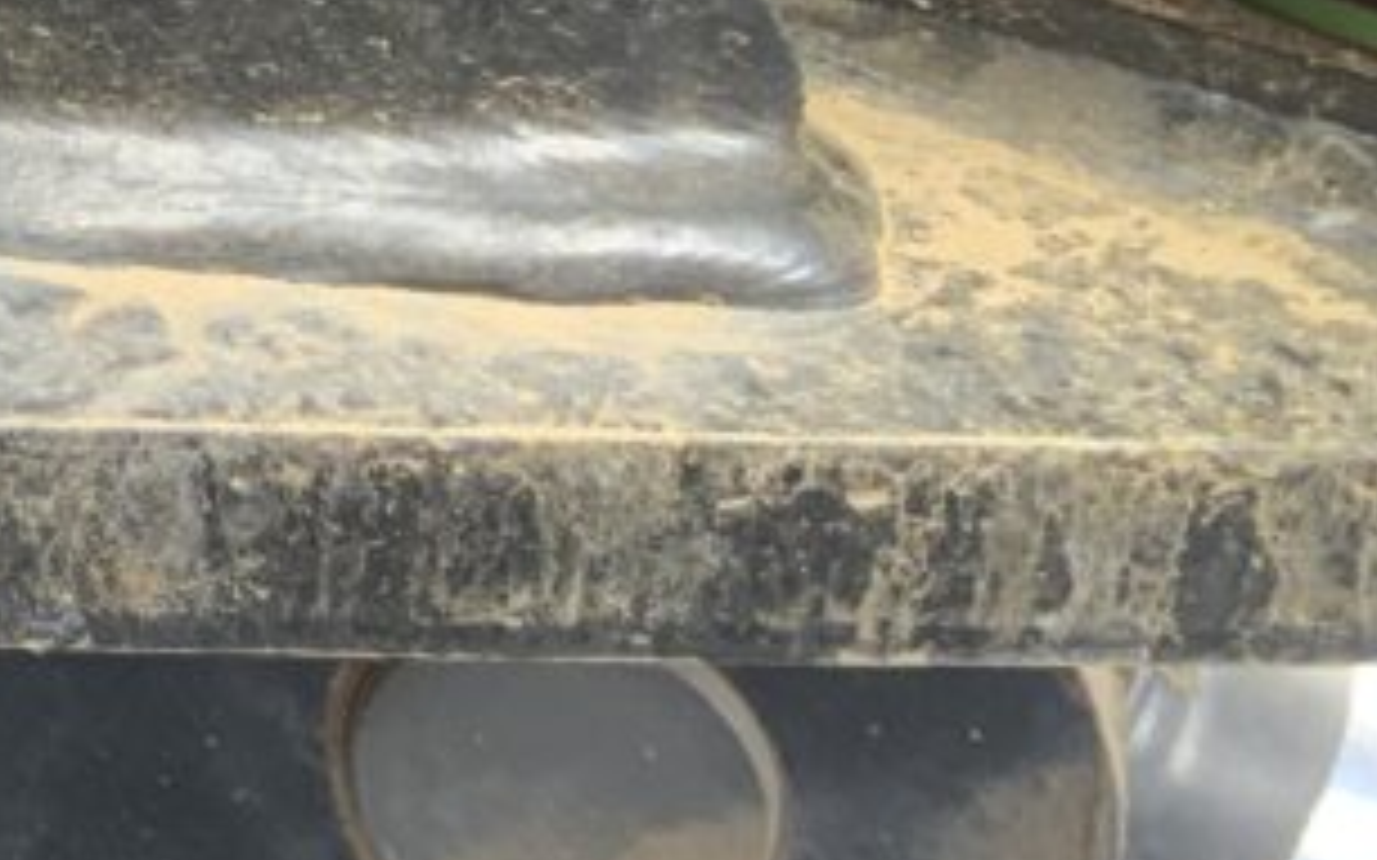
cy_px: -437
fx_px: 3864
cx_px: -634
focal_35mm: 103
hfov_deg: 18.2
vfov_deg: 12.1
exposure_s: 1/93
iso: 64
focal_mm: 3
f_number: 1.8
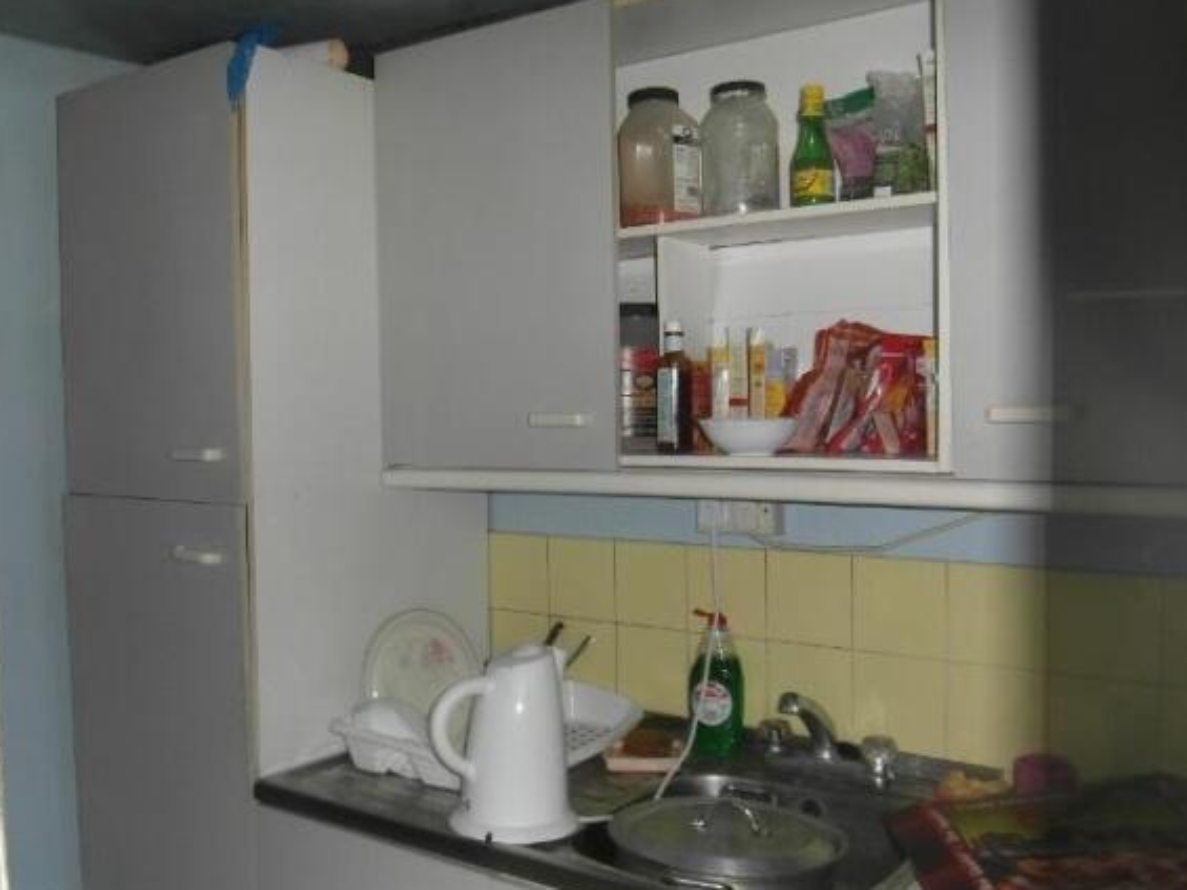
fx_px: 1132
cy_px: 450
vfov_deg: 43.0
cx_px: 604
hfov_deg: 55.3
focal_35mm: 33
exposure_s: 1/45
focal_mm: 5.3
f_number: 3.4
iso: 100
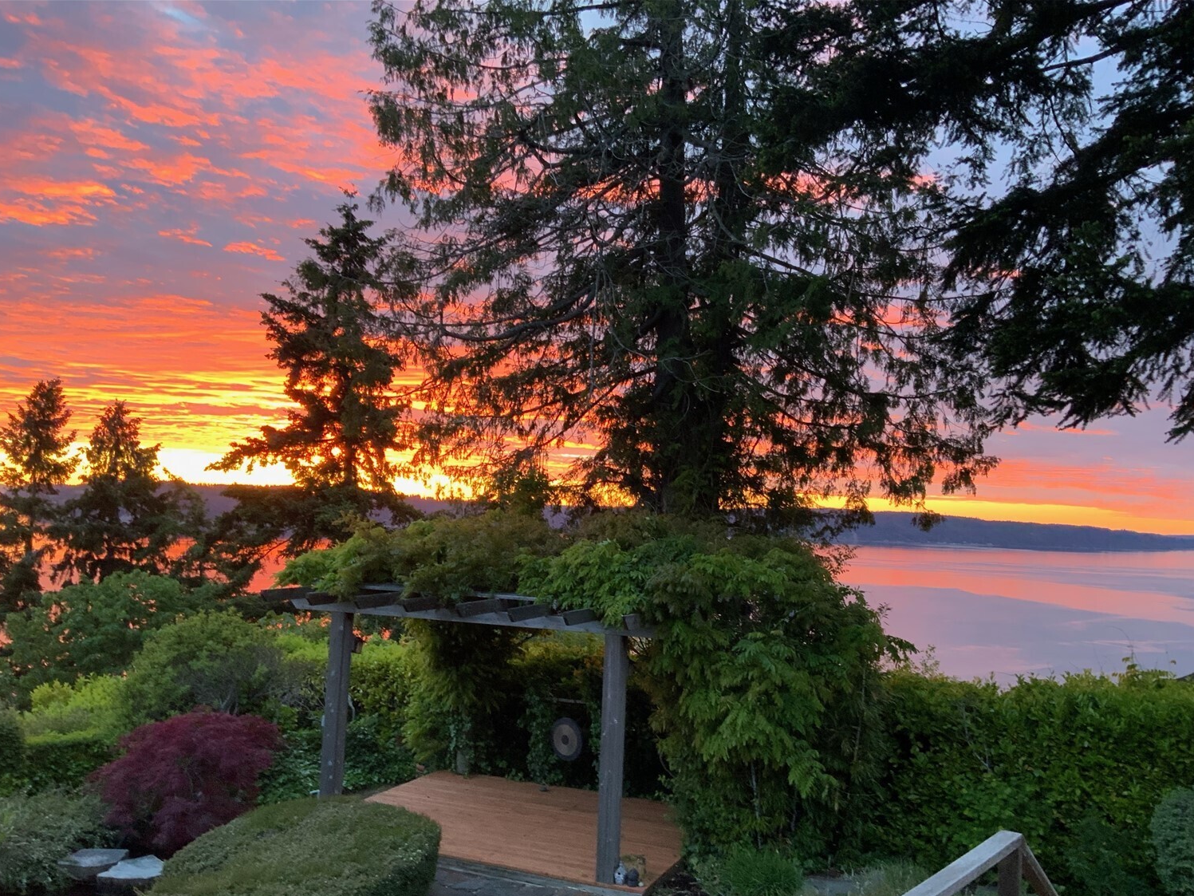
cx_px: 621
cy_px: 478
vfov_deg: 45.4
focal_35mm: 31
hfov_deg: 58.3
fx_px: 1069
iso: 125
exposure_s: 1/60
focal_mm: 3
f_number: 1.8
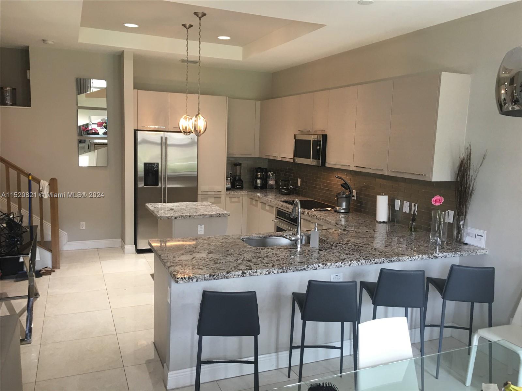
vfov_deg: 48.2
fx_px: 437
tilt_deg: -6.3
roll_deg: -2.4
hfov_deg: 61.7
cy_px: 196
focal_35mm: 29
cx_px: 261
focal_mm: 4.15
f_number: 2.2
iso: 32
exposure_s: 1/15
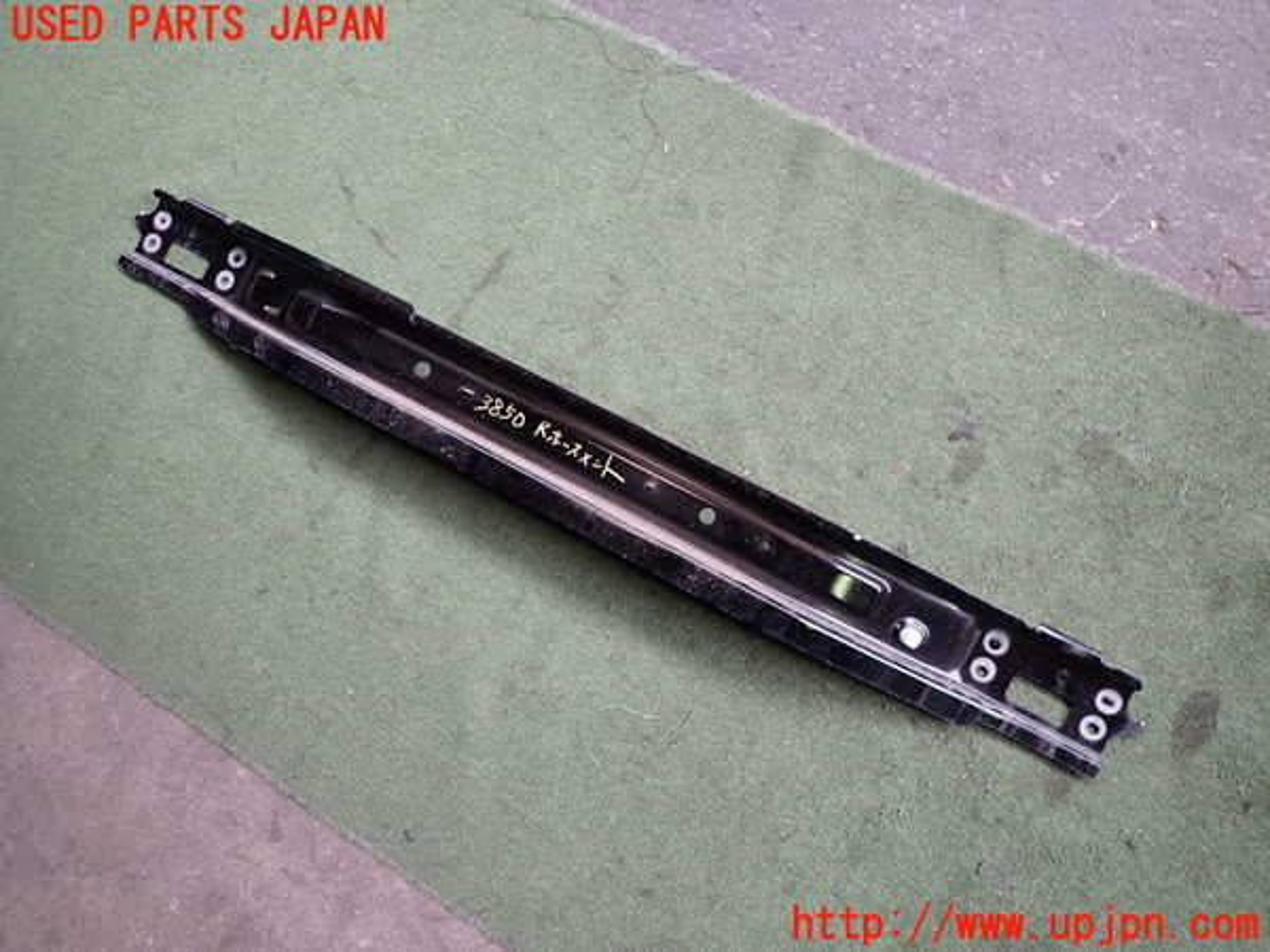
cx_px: 635
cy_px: 476
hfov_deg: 69.4
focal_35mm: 25
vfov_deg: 54.9
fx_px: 917
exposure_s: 1/125
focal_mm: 4.5
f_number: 2
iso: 125
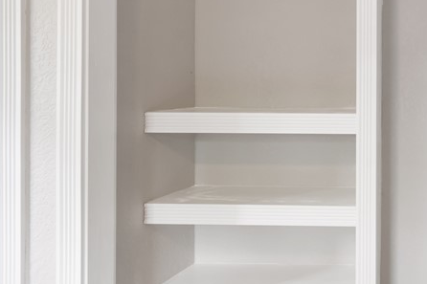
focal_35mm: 39
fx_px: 462
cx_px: 468
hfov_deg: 40.3
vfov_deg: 33.6
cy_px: 76
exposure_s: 1/4
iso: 320
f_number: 9
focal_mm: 16
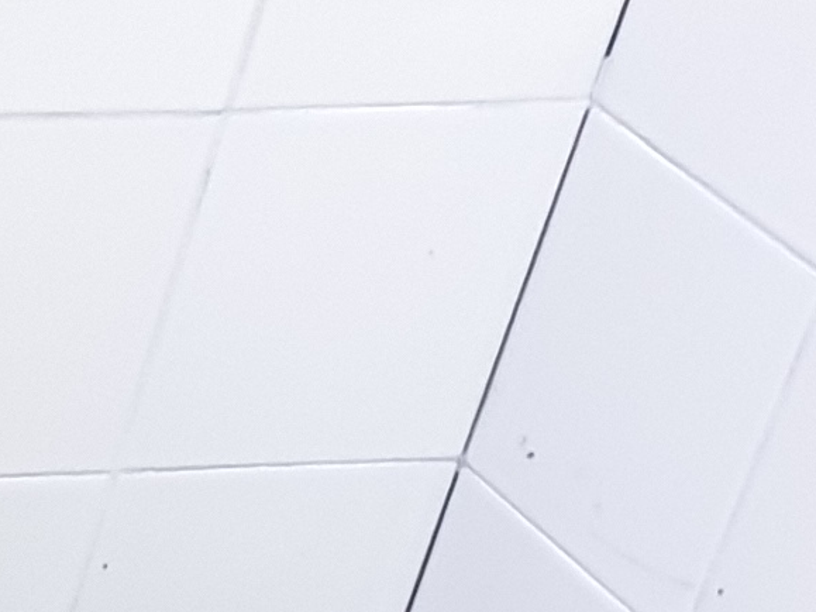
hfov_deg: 9.0
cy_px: 1321
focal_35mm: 181
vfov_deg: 7.8
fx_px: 4266
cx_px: -1563
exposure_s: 1/60
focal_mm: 4.3
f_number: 1.5
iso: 320
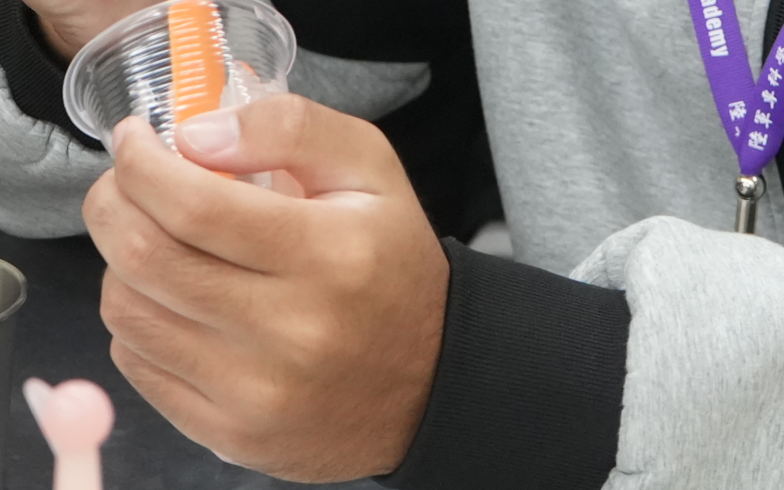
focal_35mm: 187
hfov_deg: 11.2
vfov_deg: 6.9
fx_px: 3996
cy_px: -298
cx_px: 446
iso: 4000
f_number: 5.6
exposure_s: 1/160
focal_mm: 49
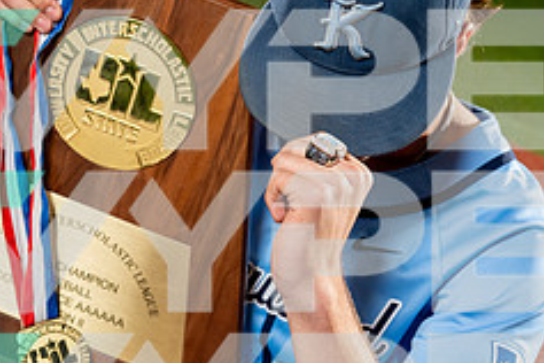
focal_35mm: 76
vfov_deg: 17.9
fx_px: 1148
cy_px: 244
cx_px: 246
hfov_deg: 26.6
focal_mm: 40
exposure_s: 1/250
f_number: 5.6
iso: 800
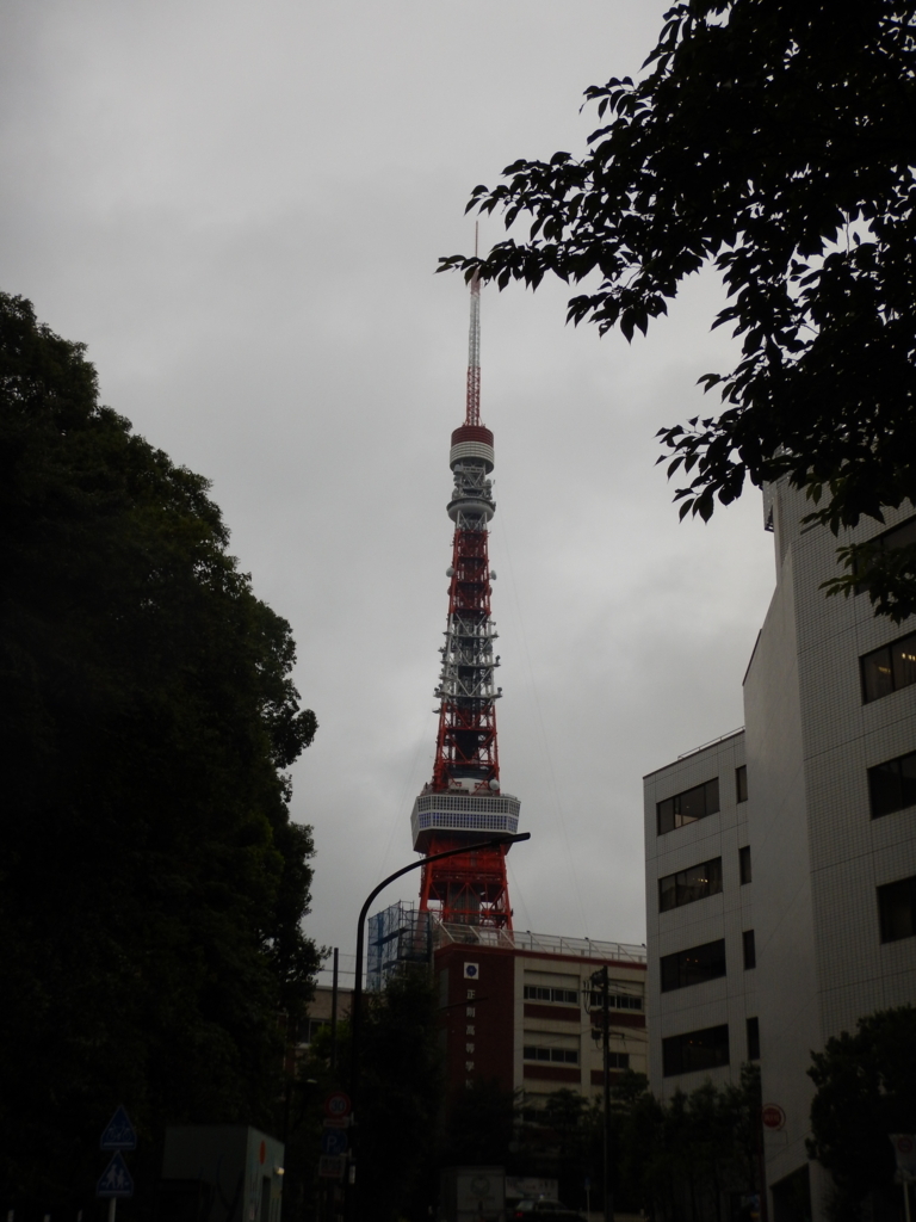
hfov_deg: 30.3
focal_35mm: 48
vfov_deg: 39.7
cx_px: 458
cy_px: 611
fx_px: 1694
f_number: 4.3
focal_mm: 8.5
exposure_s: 1/500
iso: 125
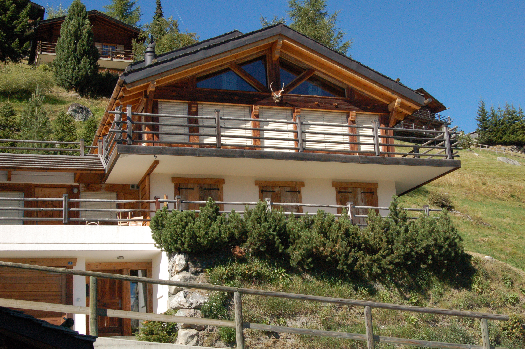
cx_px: 262
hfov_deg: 37.9
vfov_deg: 25.7
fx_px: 765
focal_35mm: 52
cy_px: 174
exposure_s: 1/800
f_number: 14
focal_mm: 35
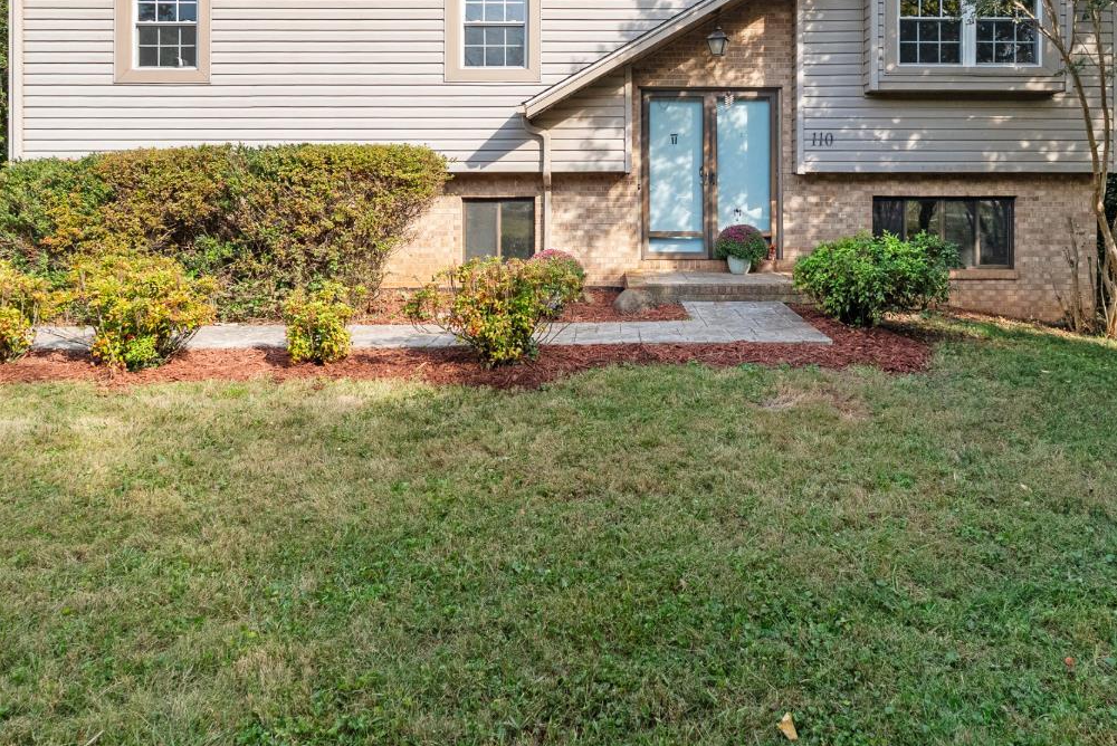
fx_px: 745
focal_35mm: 24
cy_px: 199
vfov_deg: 51.2
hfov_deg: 73.7
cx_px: 567
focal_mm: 16
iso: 800
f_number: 7.1
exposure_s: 1/250
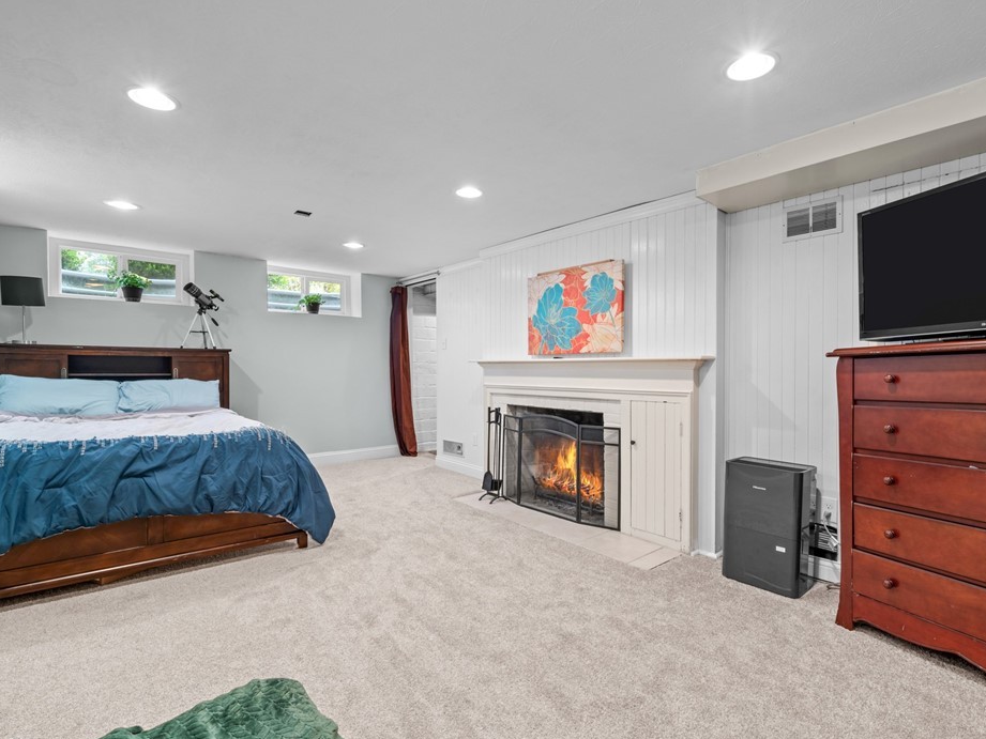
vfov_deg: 74.7
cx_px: 530
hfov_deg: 90.9
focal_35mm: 17
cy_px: 377
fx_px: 484
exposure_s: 1
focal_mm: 15
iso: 250
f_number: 9
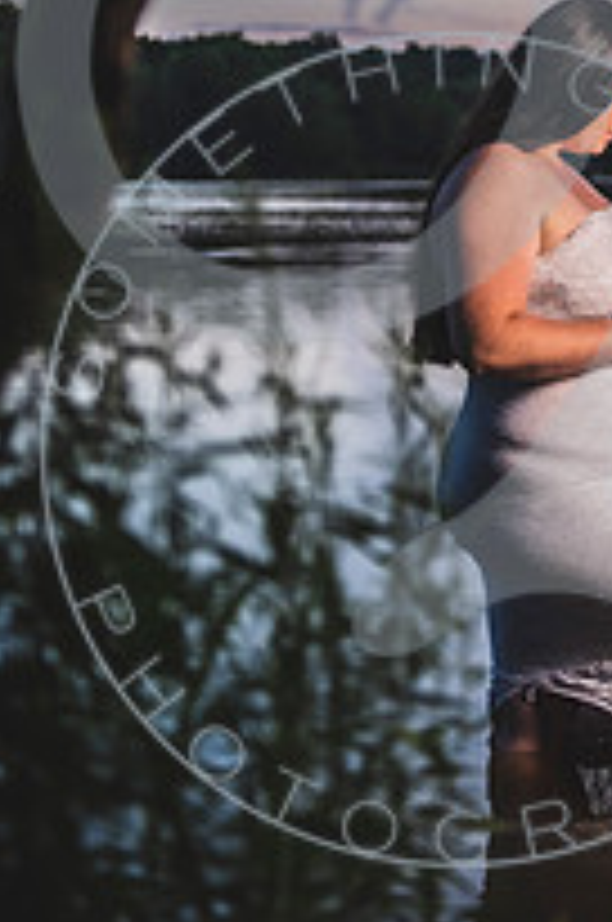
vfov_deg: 20.3
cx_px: 662
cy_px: 108
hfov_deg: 13.5
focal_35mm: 99
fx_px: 2533
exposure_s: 1/400
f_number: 2.8
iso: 200
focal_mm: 45
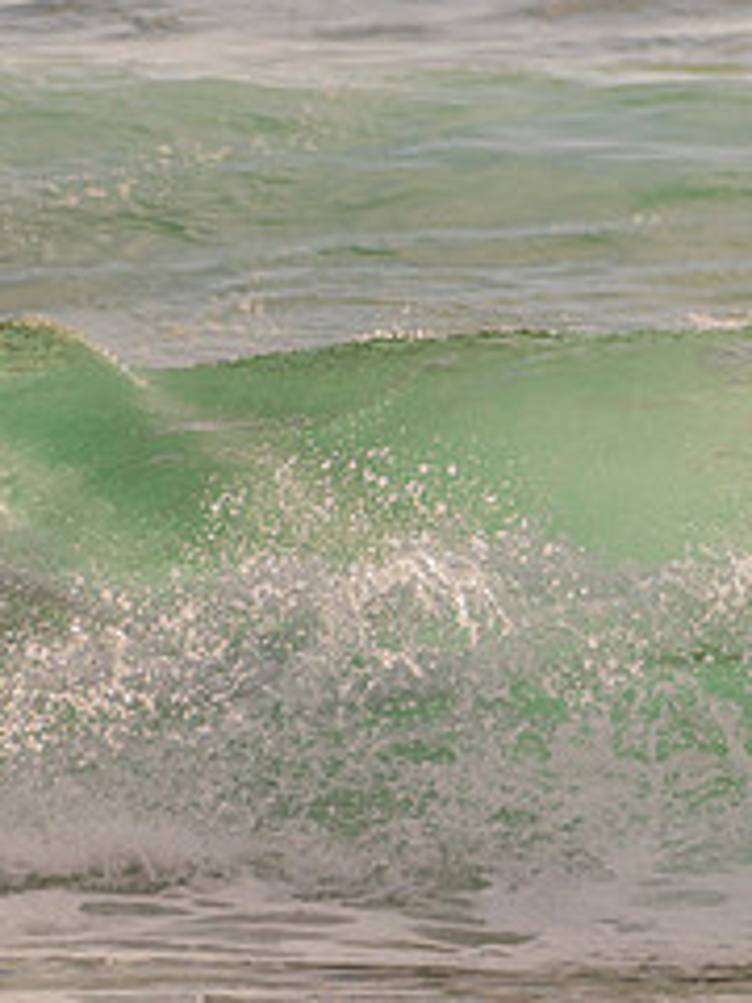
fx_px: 41276
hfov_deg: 1.0
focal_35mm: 1425
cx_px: 1165
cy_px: 392
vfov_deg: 1.4
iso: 140
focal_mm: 500
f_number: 5.6
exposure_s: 1/2000
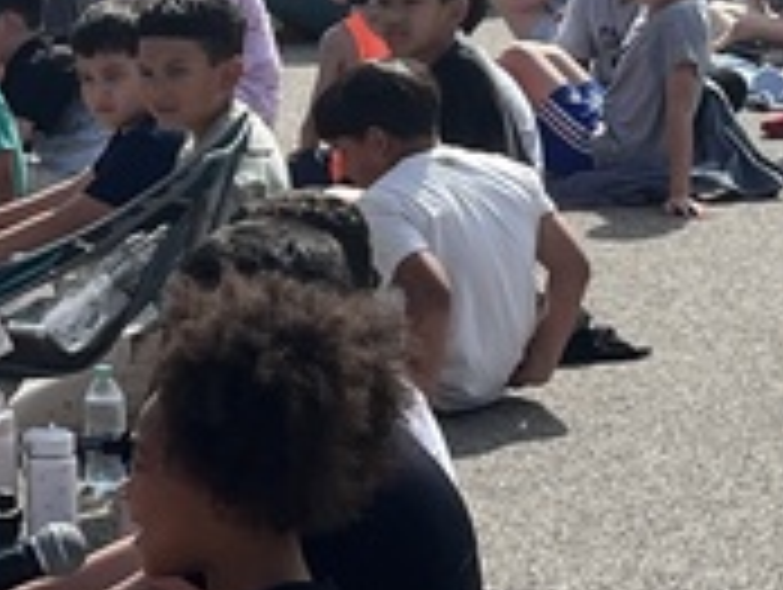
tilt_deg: -12.8
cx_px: -374
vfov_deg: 9.7
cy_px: 365
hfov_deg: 12.3
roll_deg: +3.9
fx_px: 3466
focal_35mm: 153
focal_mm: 5.1
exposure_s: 1/3413
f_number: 1.6
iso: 50
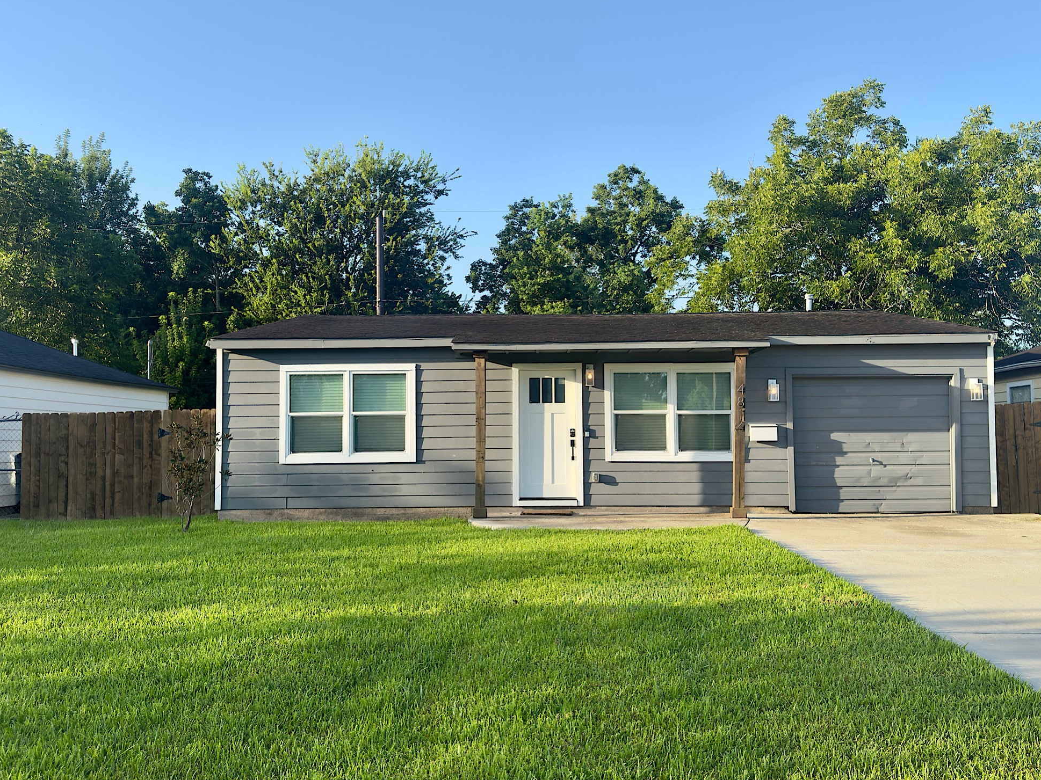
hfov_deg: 56.8
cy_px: 388
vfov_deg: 44.2
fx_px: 962
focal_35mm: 32
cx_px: 536
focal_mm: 6.76
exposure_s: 1/2049
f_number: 1.78
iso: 100
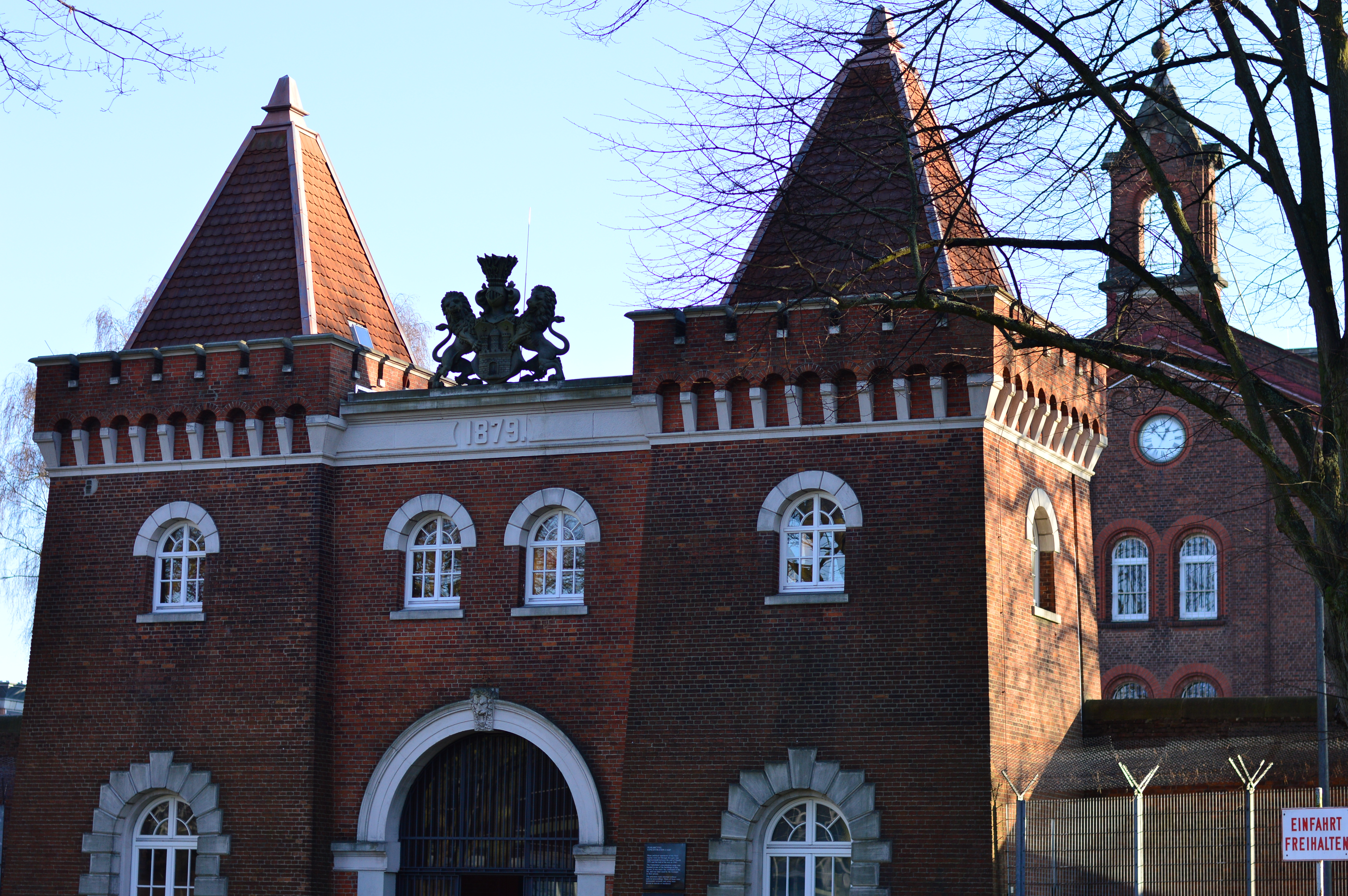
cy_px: 448
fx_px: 2806
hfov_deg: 27.0
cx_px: 674
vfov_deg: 18.1
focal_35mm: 75
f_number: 2.5
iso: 200
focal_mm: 50
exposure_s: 1/1000
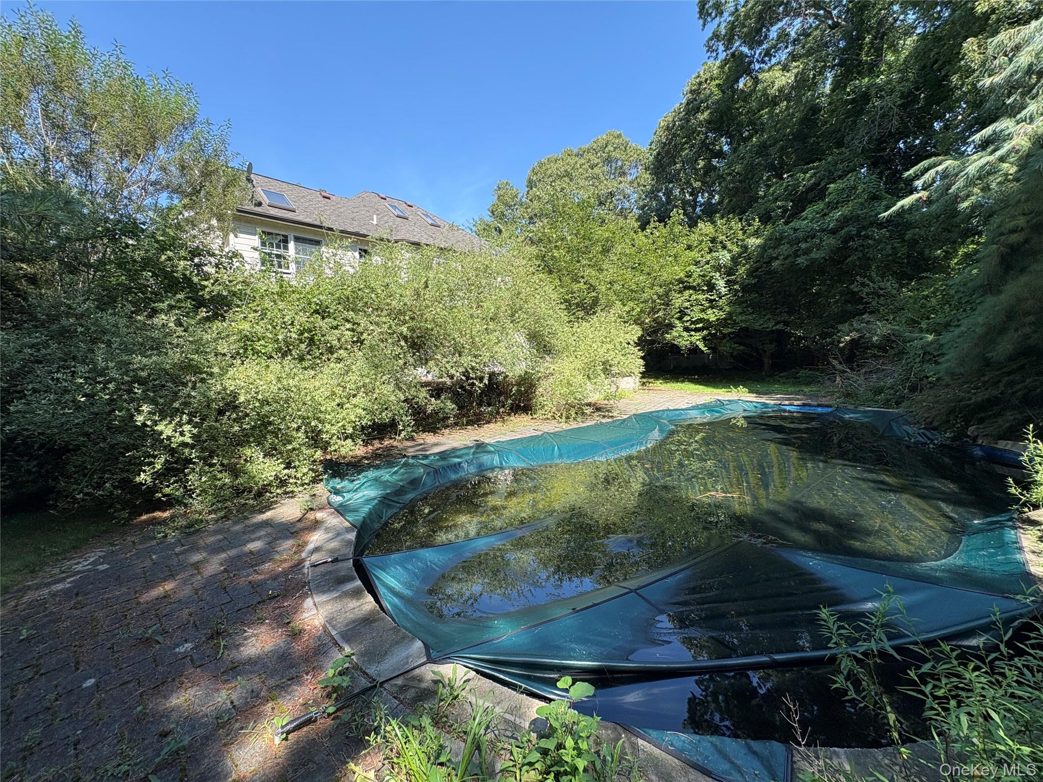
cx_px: 522
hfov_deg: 102.1
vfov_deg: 85.7
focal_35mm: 14
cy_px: 391
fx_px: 422
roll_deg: +0.2
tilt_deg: -6.0
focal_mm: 2.22
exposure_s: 1/544
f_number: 2.2
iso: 40
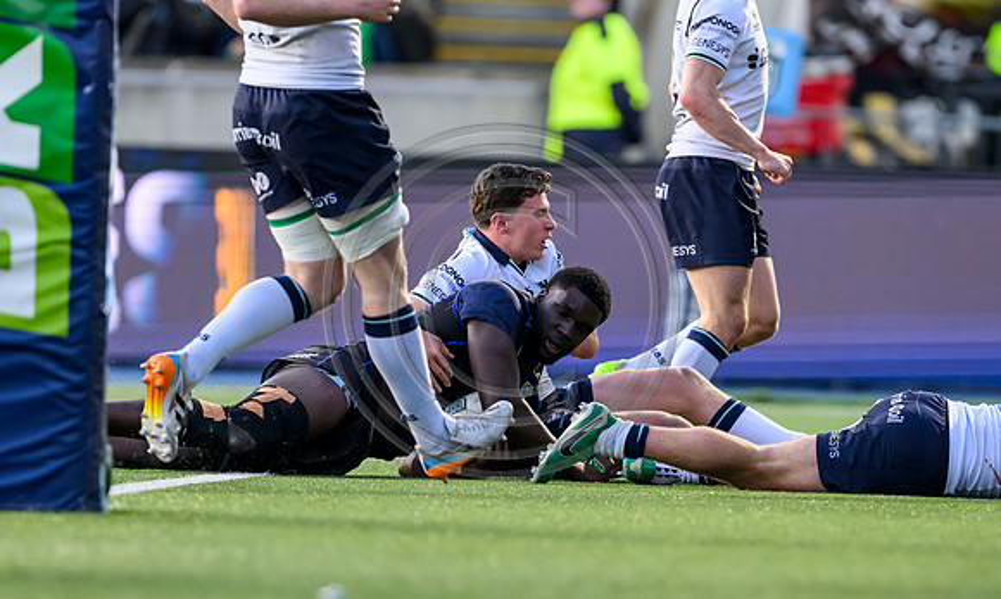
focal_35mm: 671
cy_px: 535
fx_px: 18092
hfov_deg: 3.2
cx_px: 578
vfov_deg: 1.9
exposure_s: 1/1600
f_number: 3.5
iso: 4000
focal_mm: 400
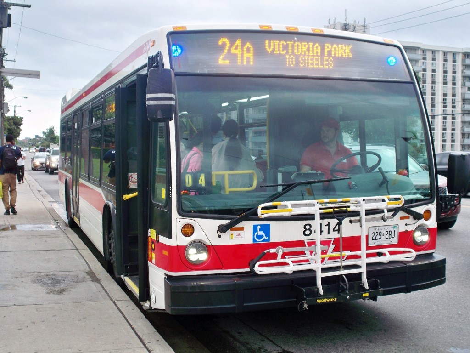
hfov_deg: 42.9
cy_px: 176
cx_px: 235
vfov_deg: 32.9
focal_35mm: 44
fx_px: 597
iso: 100
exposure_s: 1/80
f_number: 3.5
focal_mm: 7.8
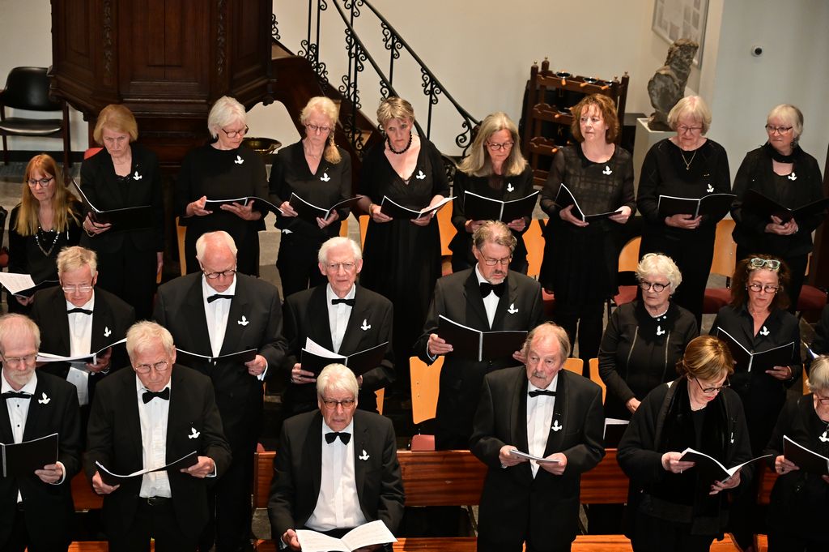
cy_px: 276
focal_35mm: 70
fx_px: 1611
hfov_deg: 28.9
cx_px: 414
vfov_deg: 19.4
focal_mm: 70
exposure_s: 1/80
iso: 2000
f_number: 4
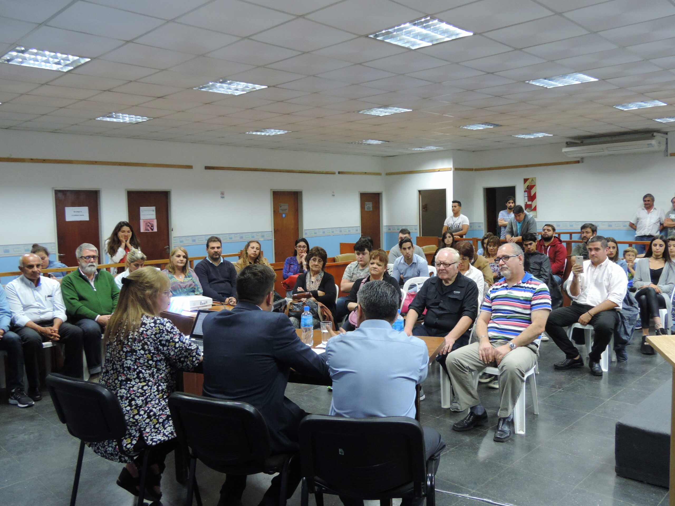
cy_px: 253
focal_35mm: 30
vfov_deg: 46.8
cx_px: 338
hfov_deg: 60.0
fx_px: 585
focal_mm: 5.3
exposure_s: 1/20
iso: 400
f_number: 3.1
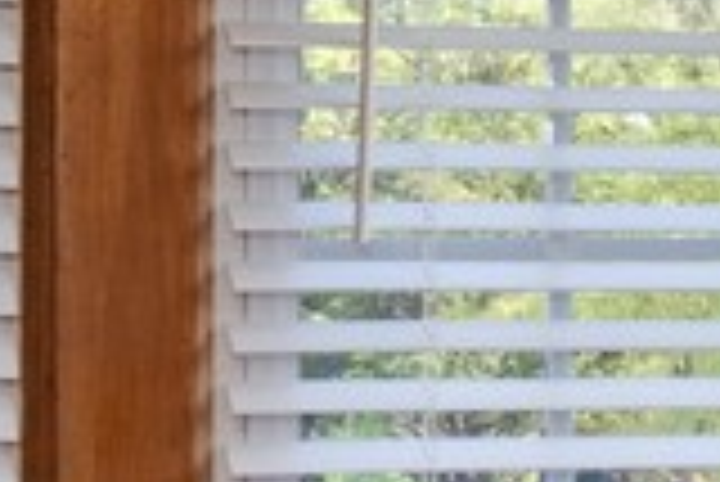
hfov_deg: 9.3
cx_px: 1580
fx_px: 4064
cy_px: 158
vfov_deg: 6.8
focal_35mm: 203
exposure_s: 1/50
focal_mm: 30
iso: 320
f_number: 6.3
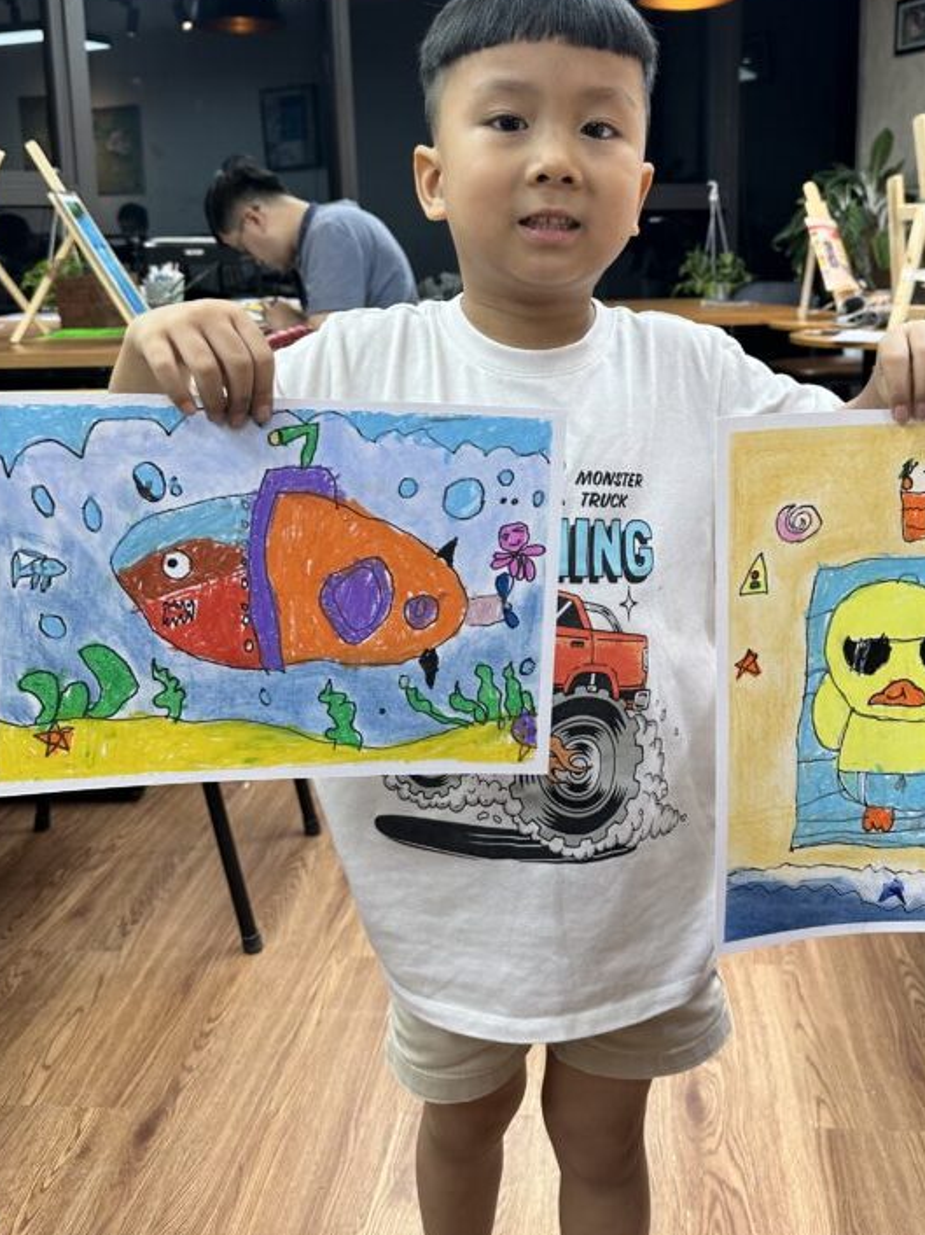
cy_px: 457
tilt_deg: -9.6
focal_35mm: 34
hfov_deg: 41.5
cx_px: 579
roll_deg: +0.6
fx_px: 1212
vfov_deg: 53.3
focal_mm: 6.86
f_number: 1.78
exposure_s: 1/100
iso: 100
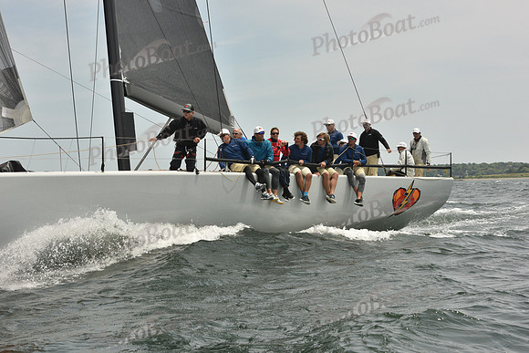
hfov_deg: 28.8
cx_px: 264
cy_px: 176
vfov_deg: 19.5
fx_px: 1029
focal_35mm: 70
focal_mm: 70
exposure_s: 1/1000
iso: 400
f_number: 11
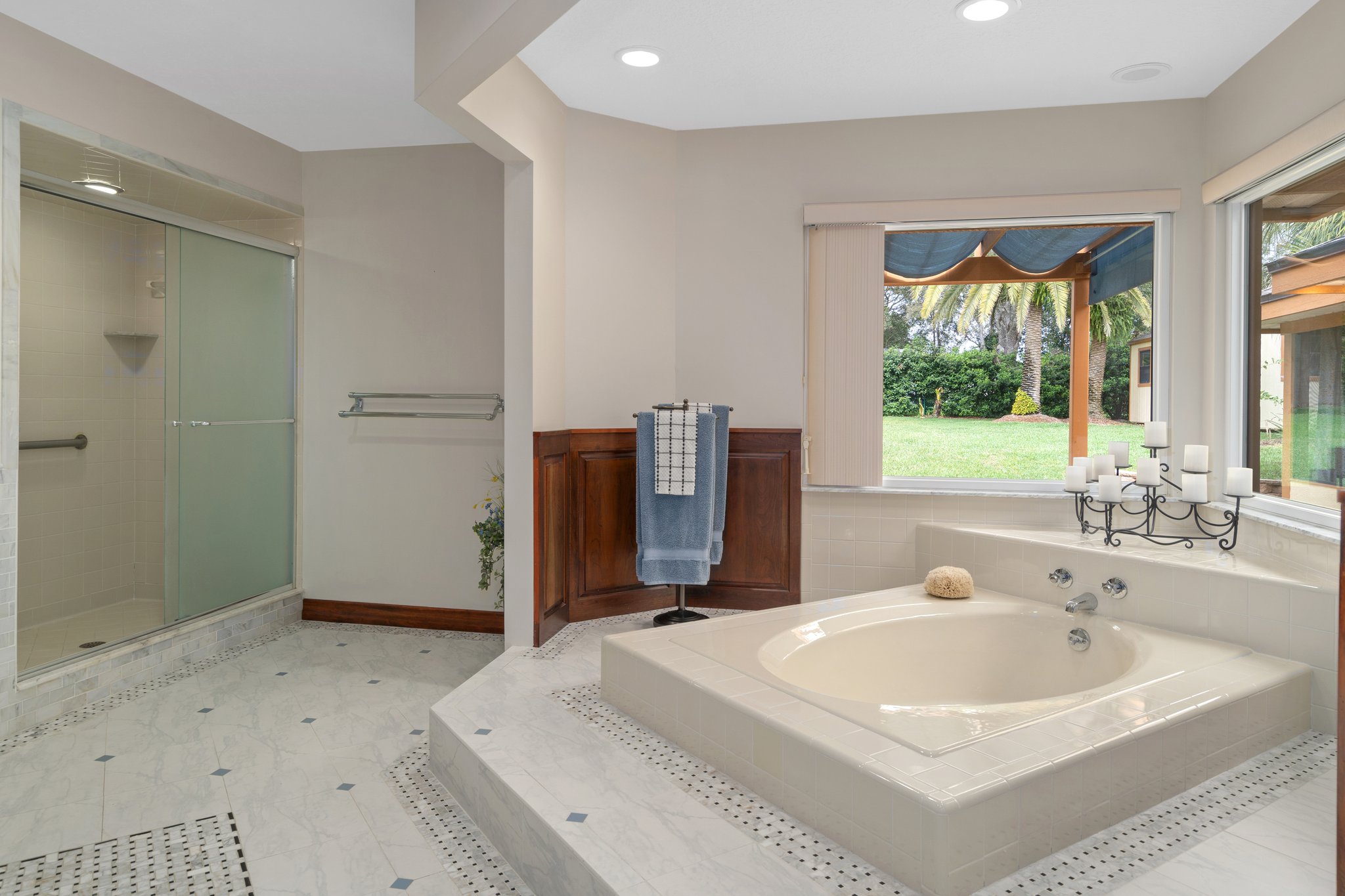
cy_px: 448
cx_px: 672
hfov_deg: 81.2
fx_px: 784
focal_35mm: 21
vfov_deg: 59.5
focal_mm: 21
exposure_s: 1/6
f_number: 8
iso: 320
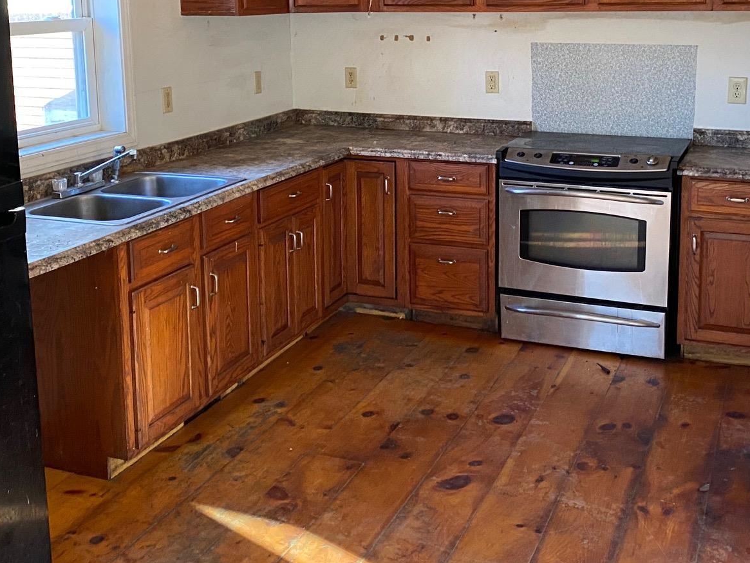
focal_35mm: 45
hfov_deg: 42.1
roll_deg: +1.7
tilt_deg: -8.4
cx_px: 384
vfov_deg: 31.6
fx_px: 975
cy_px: 144
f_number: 1.8
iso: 320
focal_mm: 4.25
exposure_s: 1/60
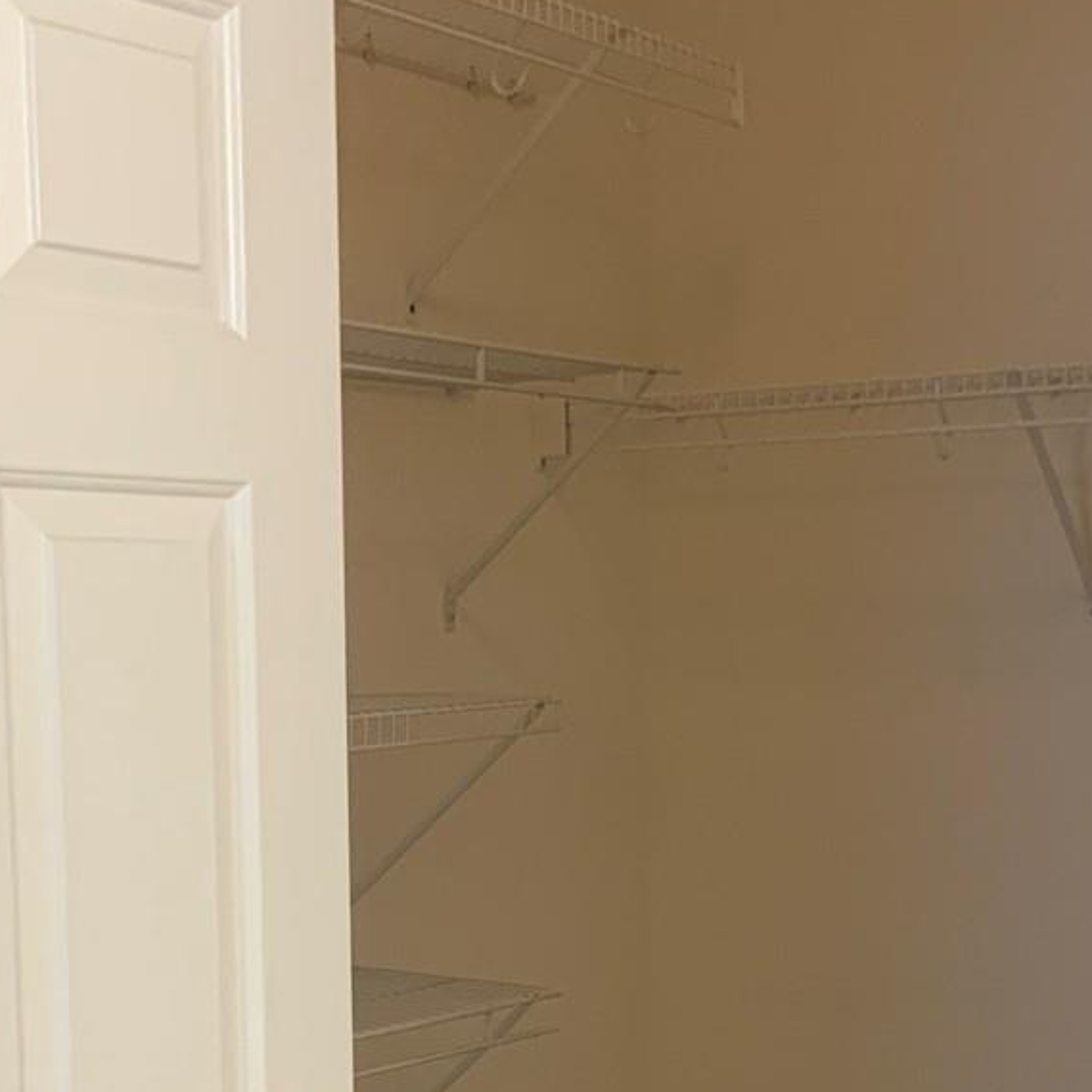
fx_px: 2570
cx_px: 467
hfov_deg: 24.0
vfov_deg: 23.3
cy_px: 1006
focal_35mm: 72
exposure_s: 1/60
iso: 100
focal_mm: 3
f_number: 1.8
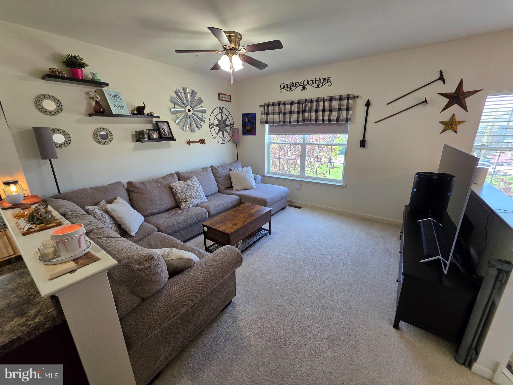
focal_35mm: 13
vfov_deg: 89.9
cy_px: 192
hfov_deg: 106.2
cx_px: 256
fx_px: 193
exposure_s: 1/120
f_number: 1.9
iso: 125
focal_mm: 2.2
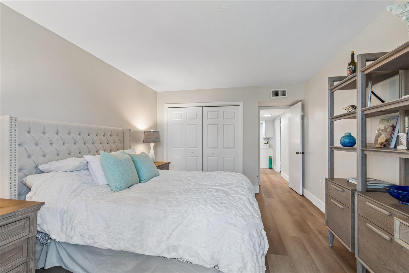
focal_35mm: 15
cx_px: 204
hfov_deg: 100.4
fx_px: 170
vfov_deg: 77.3
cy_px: 136
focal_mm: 10
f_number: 7.1
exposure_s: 1/2.5
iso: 100
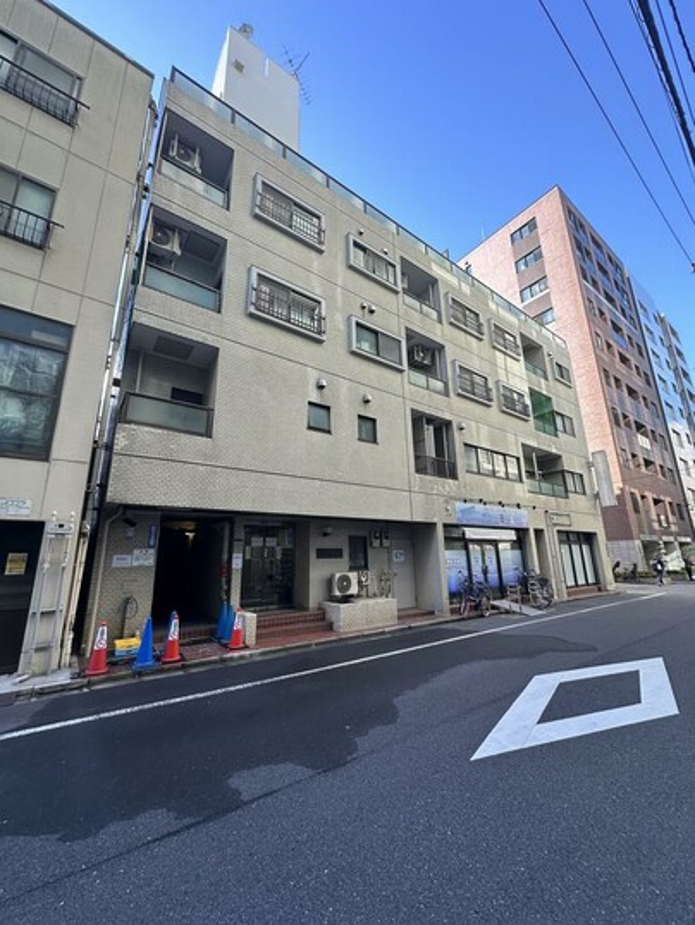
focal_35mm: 14
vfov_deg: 102.0
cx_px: 348
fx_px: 374
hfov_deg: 85.7
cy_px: 462
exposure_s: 1/158
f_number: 2.2
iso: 40
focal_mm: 2.22
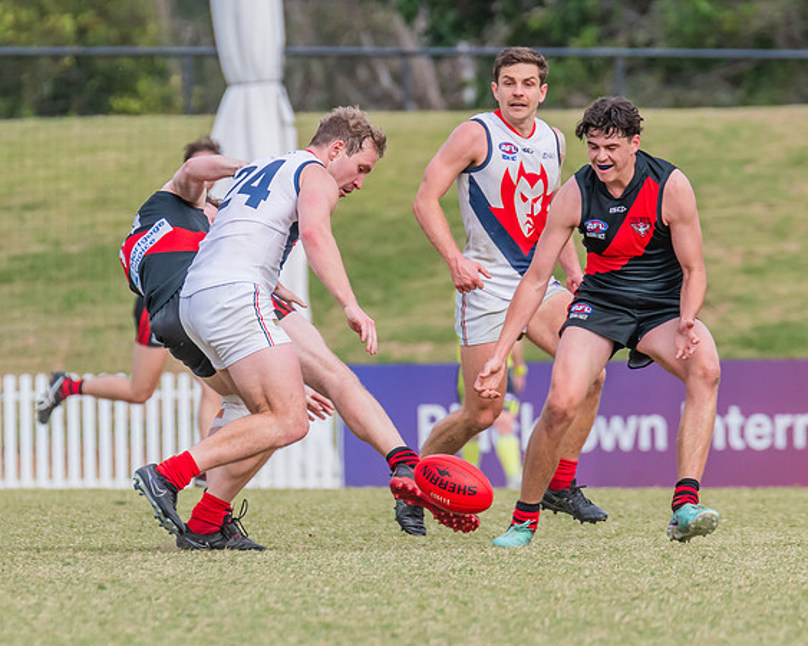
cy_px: 340
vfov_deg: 1.9
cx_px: 357
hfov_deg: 2.4
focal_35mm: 812
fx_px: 19407
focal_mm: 420
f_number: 8
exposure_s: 1/1250
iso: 800
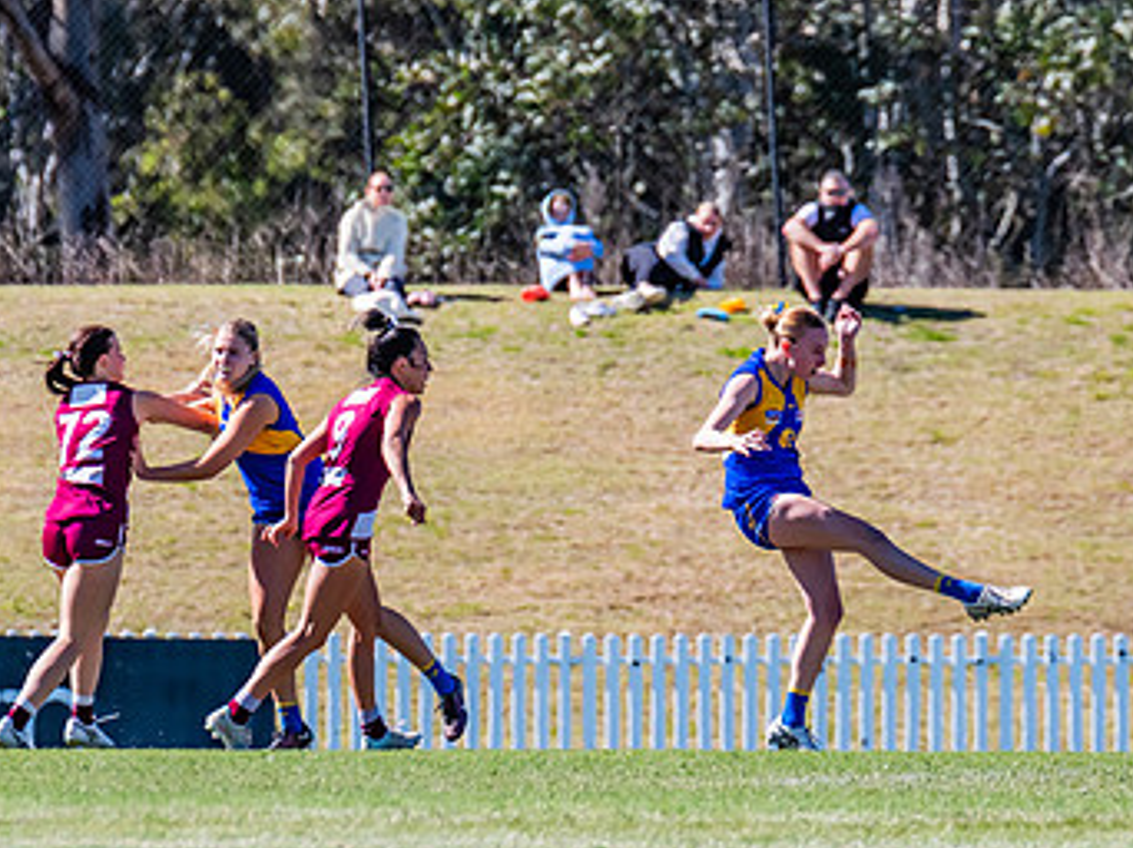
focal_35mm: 784
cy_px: 518
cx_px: 808
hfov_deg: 2.5
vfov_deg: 1.9
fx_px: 25643
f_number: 9
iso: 800
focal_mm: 420
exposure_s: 1/1600
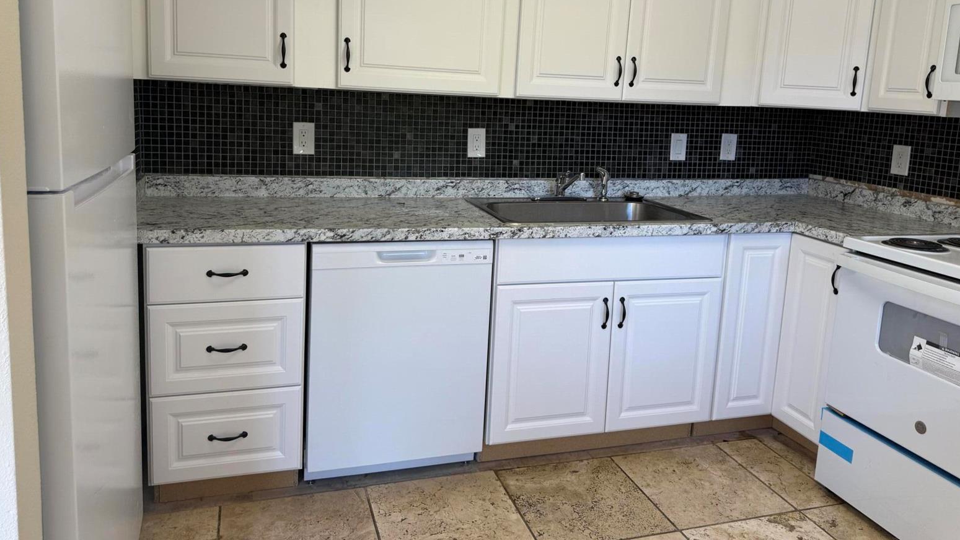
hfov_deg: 69.8
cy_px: 189
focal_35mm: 27
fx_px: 687
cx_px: 471
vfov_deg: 42.5
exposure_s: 1/120
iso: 80
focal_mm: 6.76
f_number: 1.78
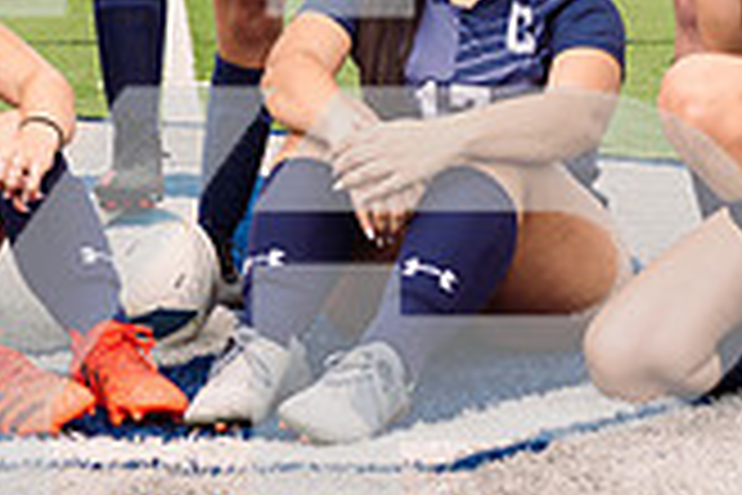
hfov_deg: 16.6
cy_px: -218
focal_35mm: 123
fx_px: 2535
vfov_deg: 10.8
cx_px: 180
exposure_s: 1/250
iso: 200
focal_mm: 35
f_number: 7.1
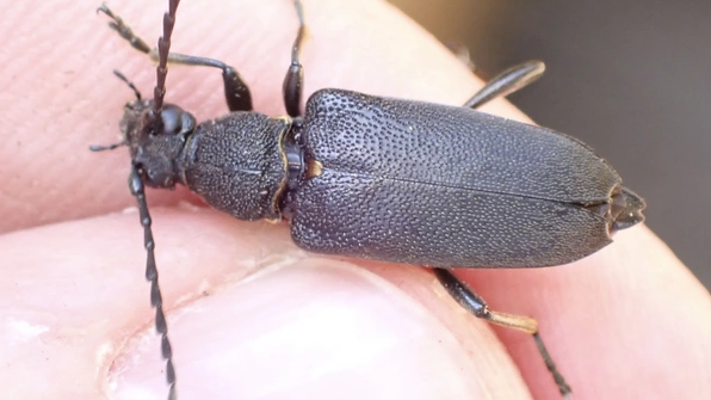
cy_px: 167
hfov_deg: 18.3
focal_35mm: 117
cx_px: 366
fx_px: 2205
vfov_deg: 10.4
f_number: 4.9
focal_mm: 18
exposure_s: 1/60
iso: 500
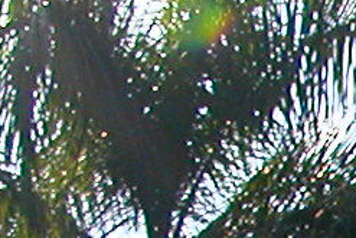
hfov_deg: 7.2
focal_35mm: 249
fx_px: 2464
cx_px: 1124
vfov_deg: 5.2
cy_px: 718
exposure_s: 1/450
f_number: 4.5
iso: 100
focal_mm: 5.6
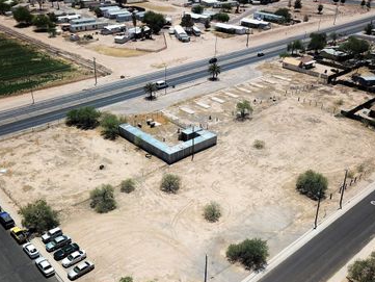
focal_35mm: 36
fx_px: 390
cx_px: 189
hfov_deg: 51.3
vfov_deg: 39.3
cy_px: 185
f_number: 2.2
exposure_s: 1/3472
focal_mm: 4.73
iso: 100
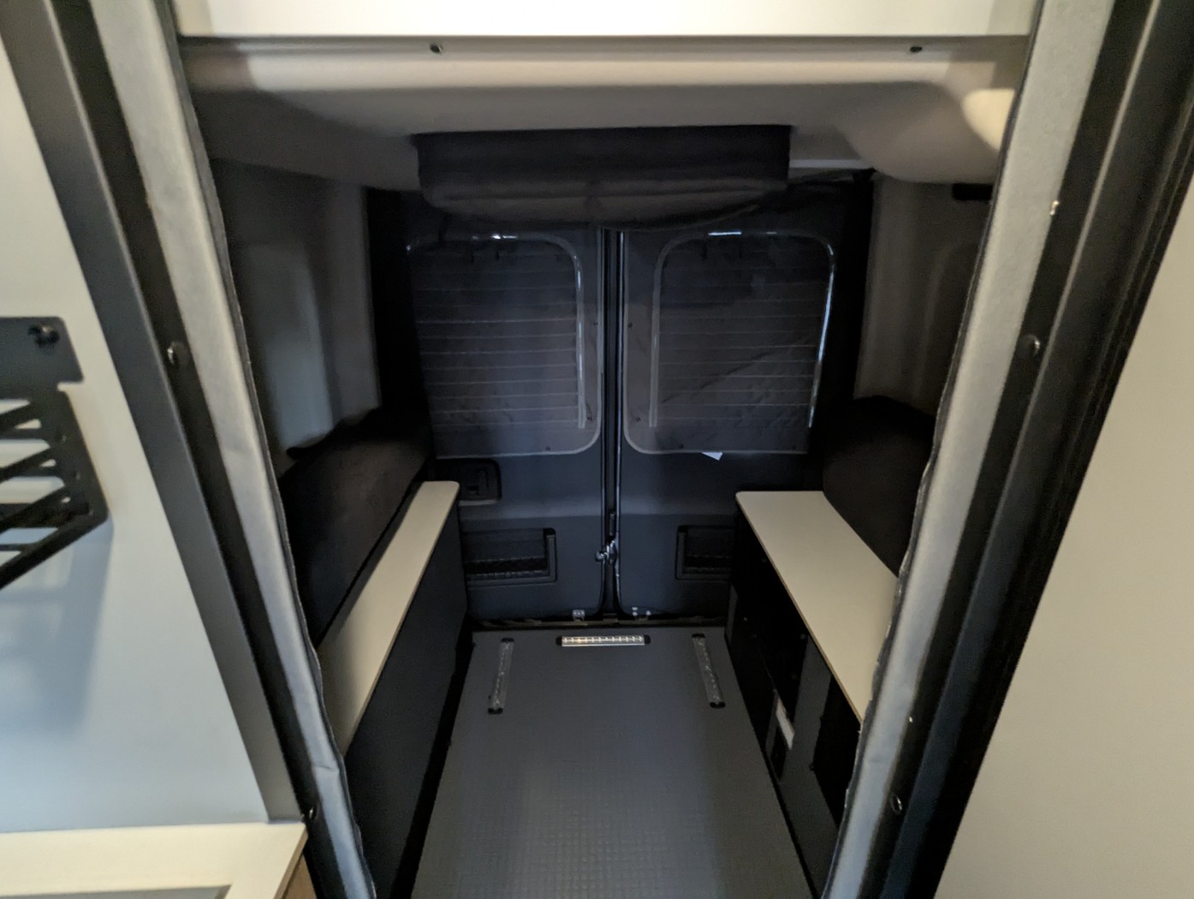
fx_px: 553
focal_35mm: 16
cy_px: 450
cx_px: 597
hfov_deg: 94.4
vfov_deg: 78.2
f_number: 2.2
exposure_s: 1/23.8
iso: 301
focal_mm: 2.35
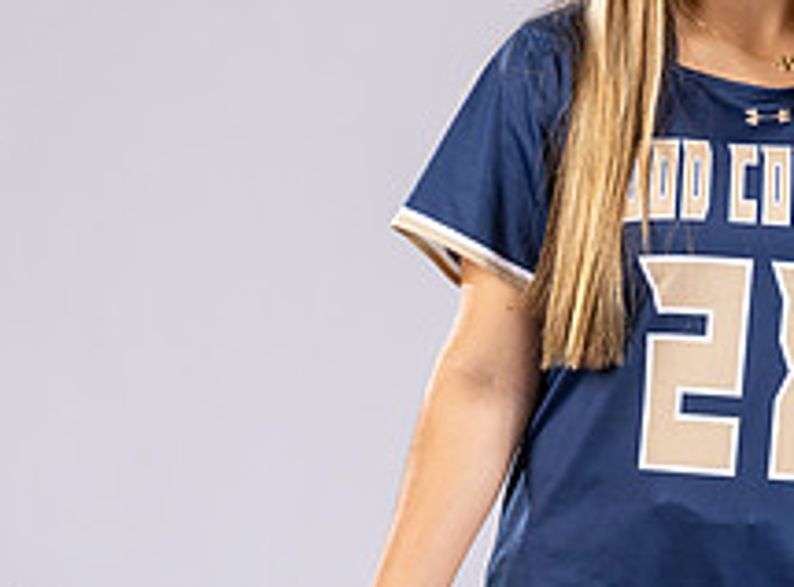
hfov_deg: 6.3
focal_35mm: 317
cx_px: 607
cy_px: 334
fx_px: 7235
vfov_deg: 4.6
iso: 250
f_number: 6.3
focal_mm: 92
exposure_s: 1/200
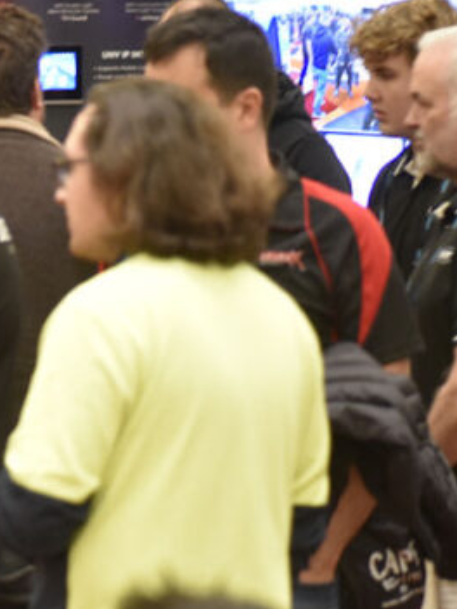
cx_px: -175
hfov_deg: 5.3
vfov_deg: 7.1
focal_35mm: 280
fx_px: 4929
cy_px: 450
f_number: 2.8
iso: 3600
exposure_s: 1/125
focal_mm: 100
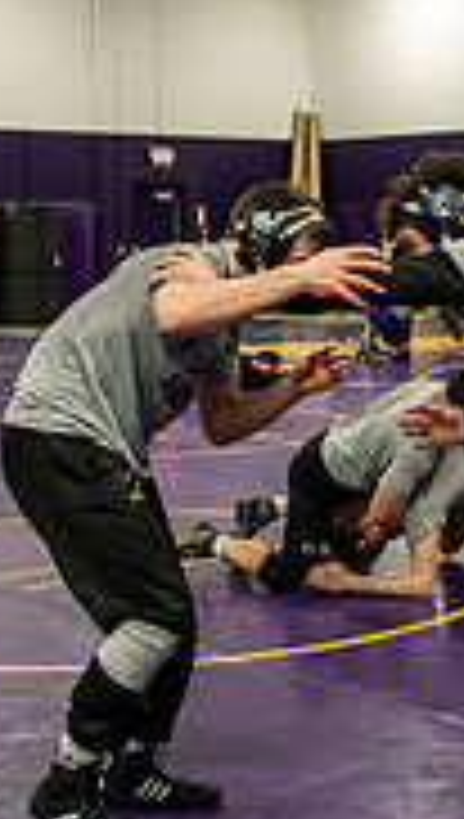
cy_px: 344
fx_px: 1742
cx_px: 514
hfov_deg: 14.8
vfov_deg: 26.5
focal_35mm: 80
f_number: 4
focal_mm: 24
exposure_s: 1/250
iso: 2000
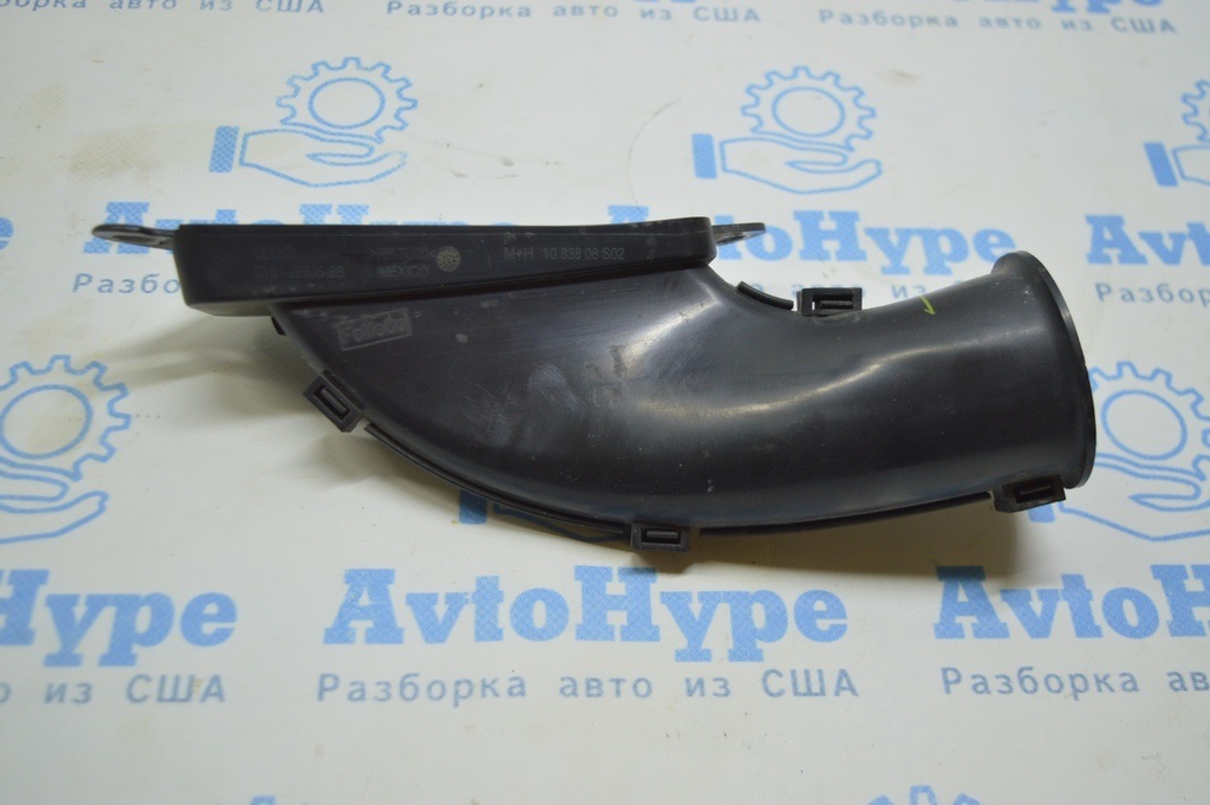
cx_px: 605
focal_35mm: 42
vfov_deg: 31.8
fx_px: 1410
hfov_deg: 46.4
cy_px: 402
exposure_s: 1/60
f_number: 4.2
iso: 400
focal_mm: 28
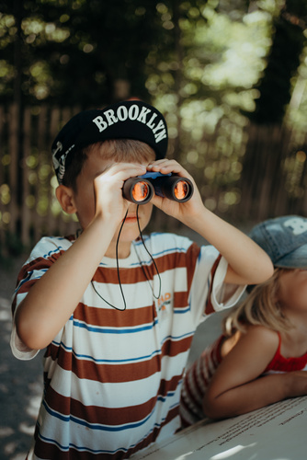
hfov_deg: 37.9
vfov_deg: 54.4
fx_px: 447
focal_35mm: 35
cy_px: 230
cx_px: 154
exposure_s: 1/250
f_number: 2
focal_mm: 35
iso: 100
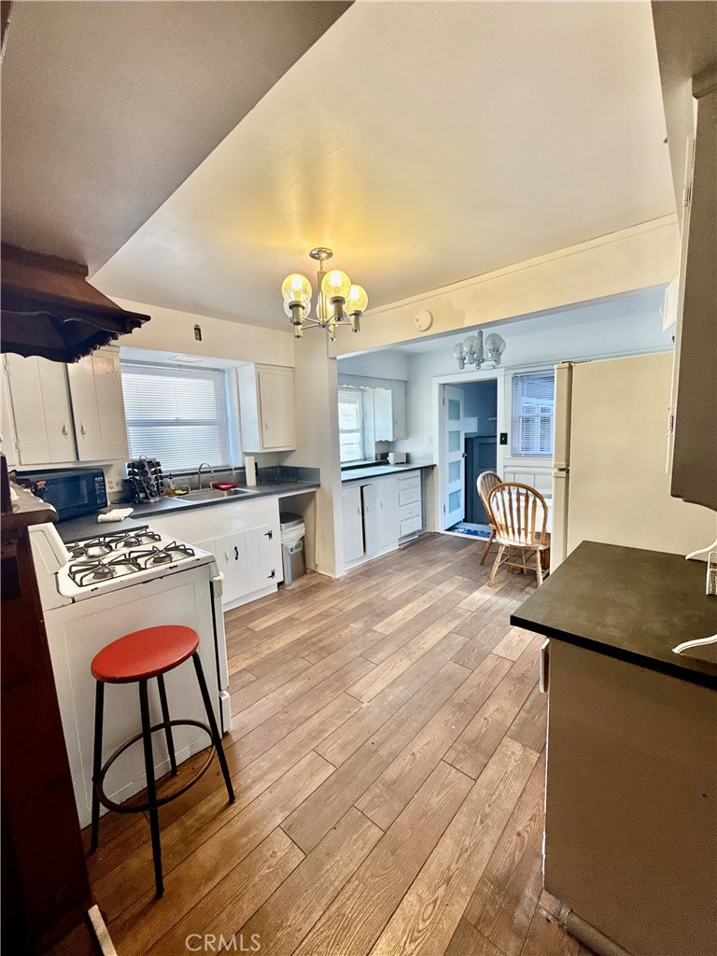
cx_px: 358
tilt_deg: -7.2
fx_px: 387
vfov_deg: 102.1
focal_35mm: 14
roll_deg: +2.5
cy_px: 478
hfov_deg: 85.7
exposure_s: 1/120
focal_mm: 2.22
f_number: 2.2
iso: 100
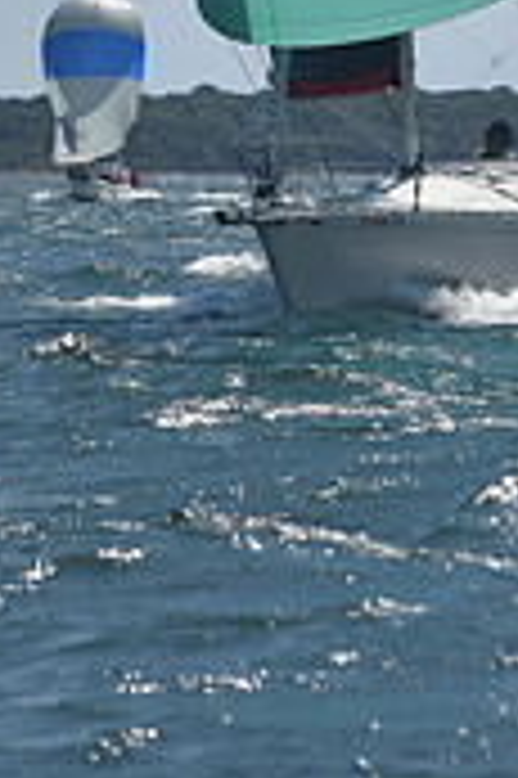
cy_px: -522
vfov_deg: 6.0
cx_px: 318
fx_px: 7266
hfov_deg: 4.1
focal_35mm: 336
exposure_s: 1/1600
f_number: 5.6
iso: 250
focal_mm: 100
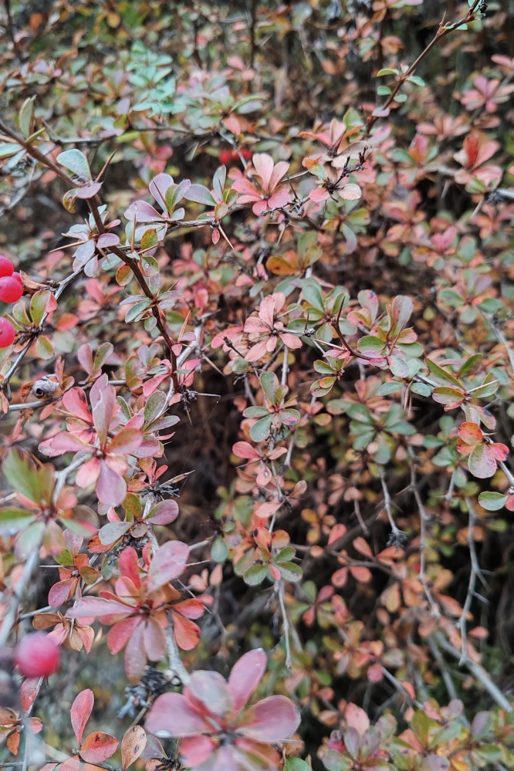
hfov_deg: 43.6
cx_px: 256
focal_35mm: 30
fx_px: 642
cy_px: 374
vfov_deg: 61.9
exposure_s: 1/100
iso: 400
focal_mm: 6.12
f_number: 1.9
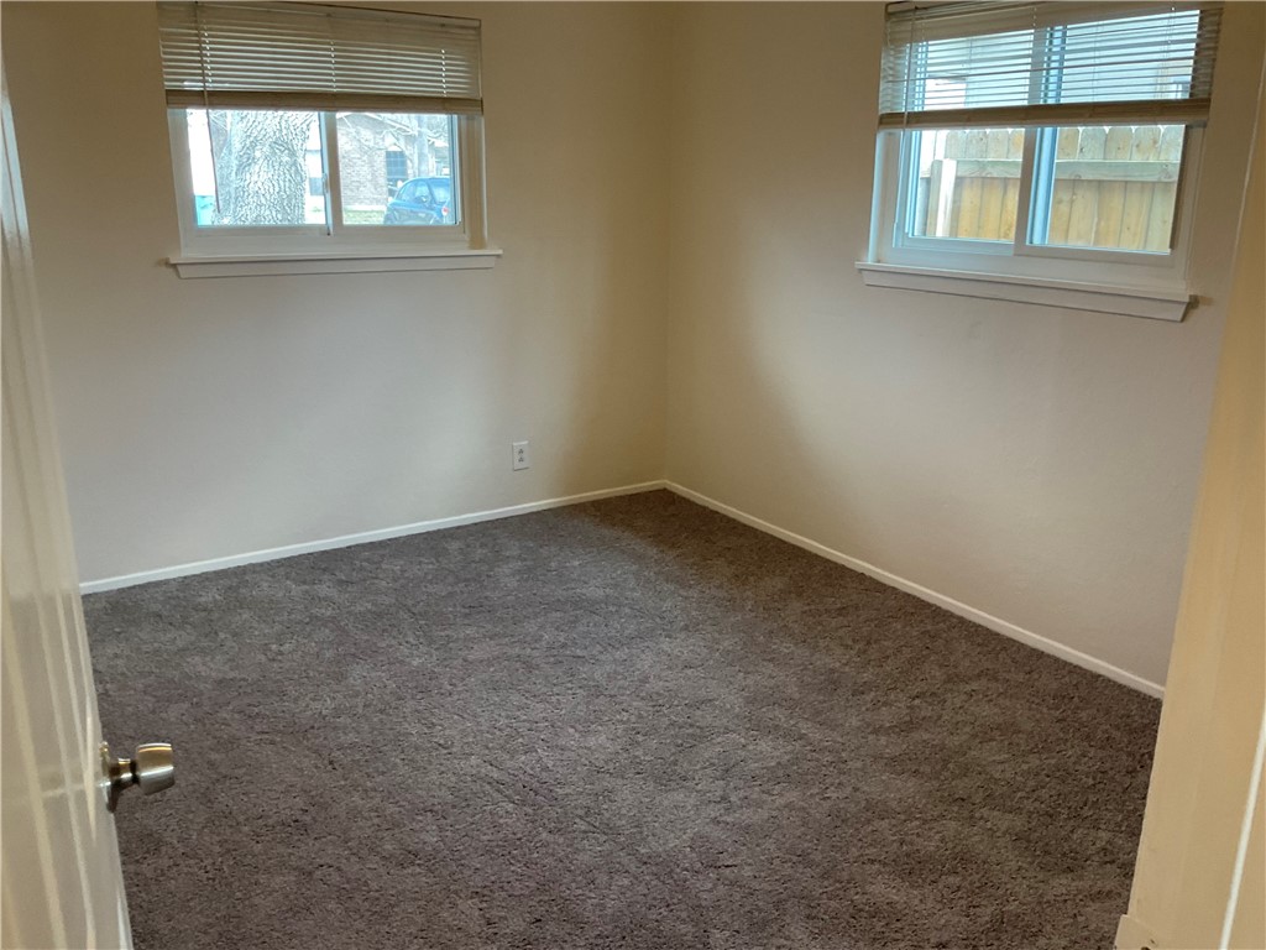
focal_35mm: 29
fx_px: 1061
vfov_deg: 48.2
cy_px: 475
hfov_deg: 61.7
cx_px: 633
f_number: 1.8
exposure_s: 1/60
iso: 50
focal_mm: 3
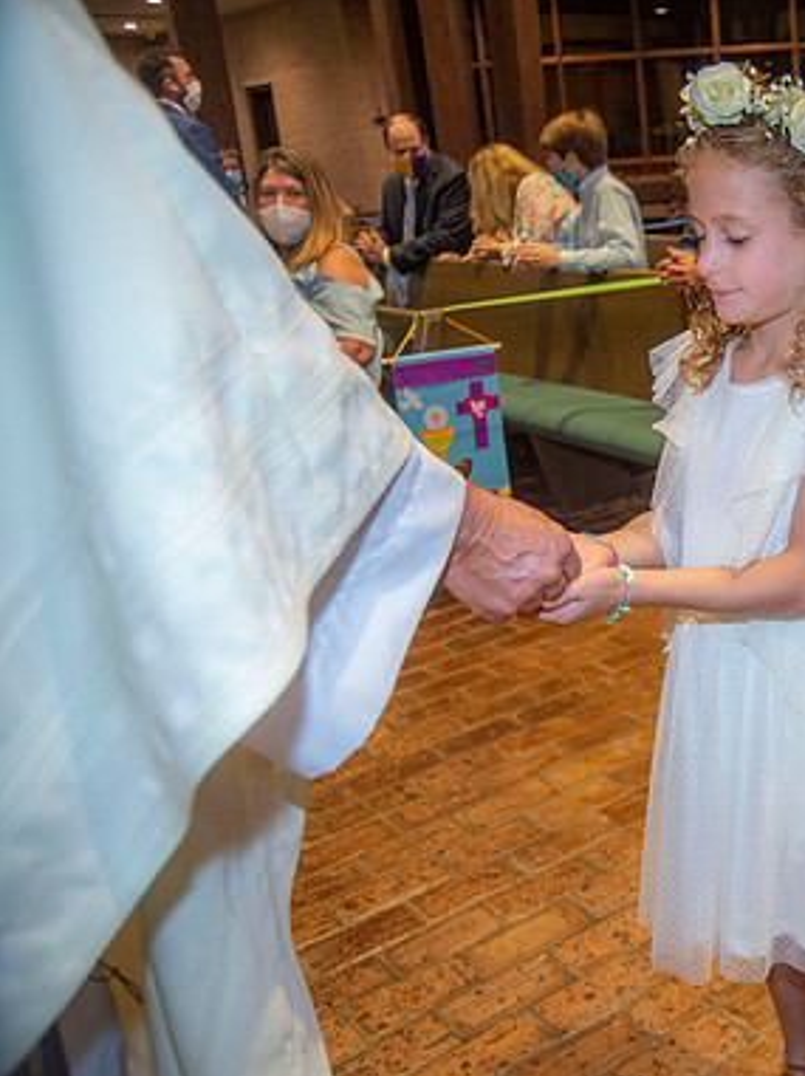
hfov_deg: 32.2
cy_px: 537
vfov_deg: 45.8
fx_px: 1273
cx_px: 816
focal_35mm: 41
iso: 1600
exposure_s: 1/125
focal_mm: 28
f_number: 4.5
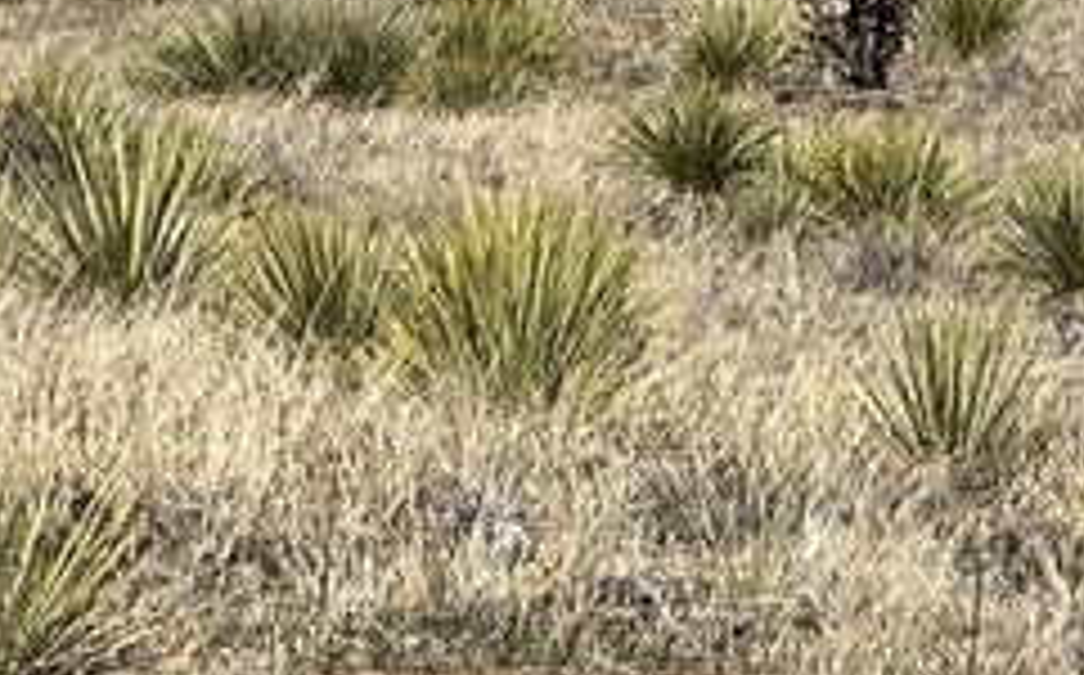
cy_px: -578
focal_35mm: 347
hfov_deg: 6.1
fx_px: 10239
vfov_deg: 3.7
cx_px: 954
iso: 32
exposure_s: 1/1946
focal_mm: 9
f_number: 2.8
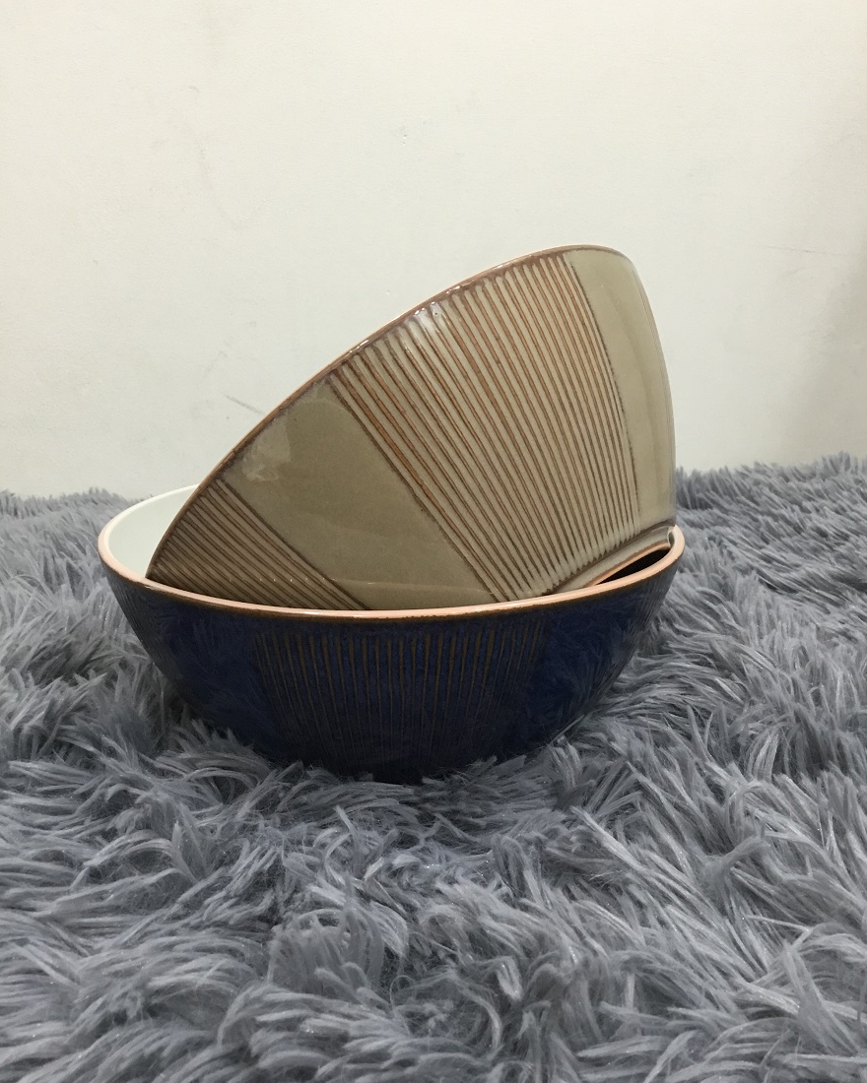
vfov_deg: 54.2
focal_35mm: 33
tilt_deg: -15.0
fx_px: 1058
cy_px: 529
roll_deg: +0.0
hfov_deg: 44.5
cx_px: 439
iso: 160
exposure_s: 1/33
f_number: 2.4
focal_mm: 3.3
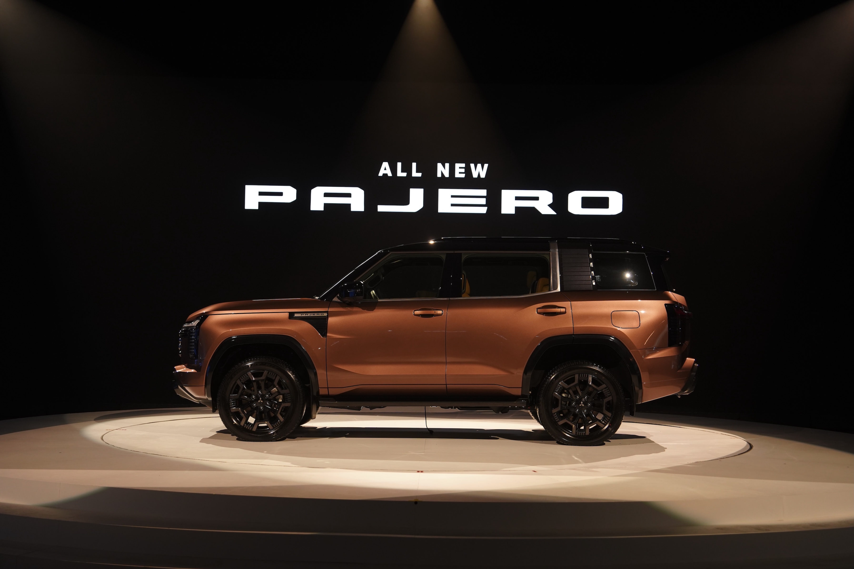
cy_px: 284
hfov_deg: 40.3
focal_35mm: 49
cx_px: 427
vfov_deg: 27.5
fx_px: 1162
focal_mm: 49
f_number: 3.2
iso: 800
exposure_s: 1/125
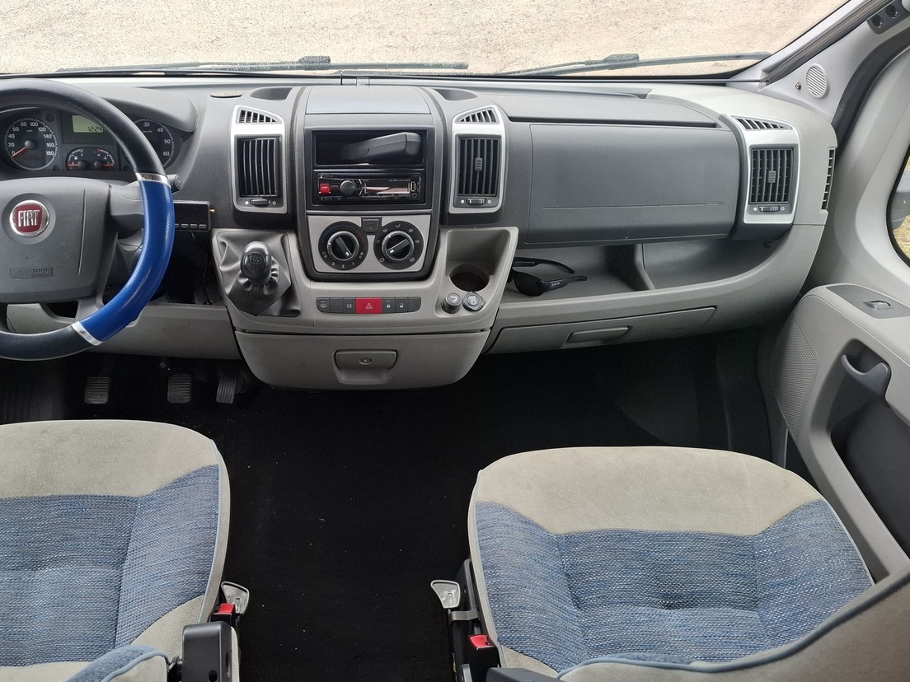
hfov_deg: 59.2
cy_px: 337
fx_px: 789
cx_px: 345
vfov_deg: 46.8
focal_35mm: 30
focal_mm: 5.54
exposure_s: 1/194
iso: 50
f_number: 1.8
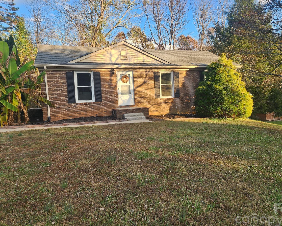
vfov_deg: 53.1
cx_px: 159
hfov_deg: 63.8
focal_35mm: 27
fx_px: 225
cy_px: 107
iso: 16
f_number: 1.8
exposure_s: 1/180
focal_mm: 6.4
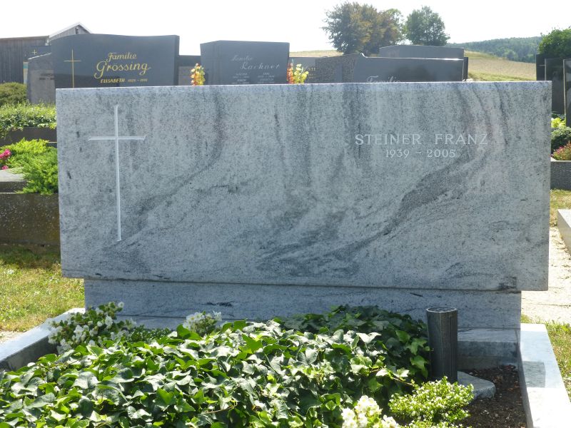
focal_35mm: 54
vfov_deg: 27.0
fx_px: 891
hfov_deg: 35.5
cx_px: 286
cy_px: 214
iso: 100
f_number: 4.6
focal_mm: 9.7
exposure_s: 1/250
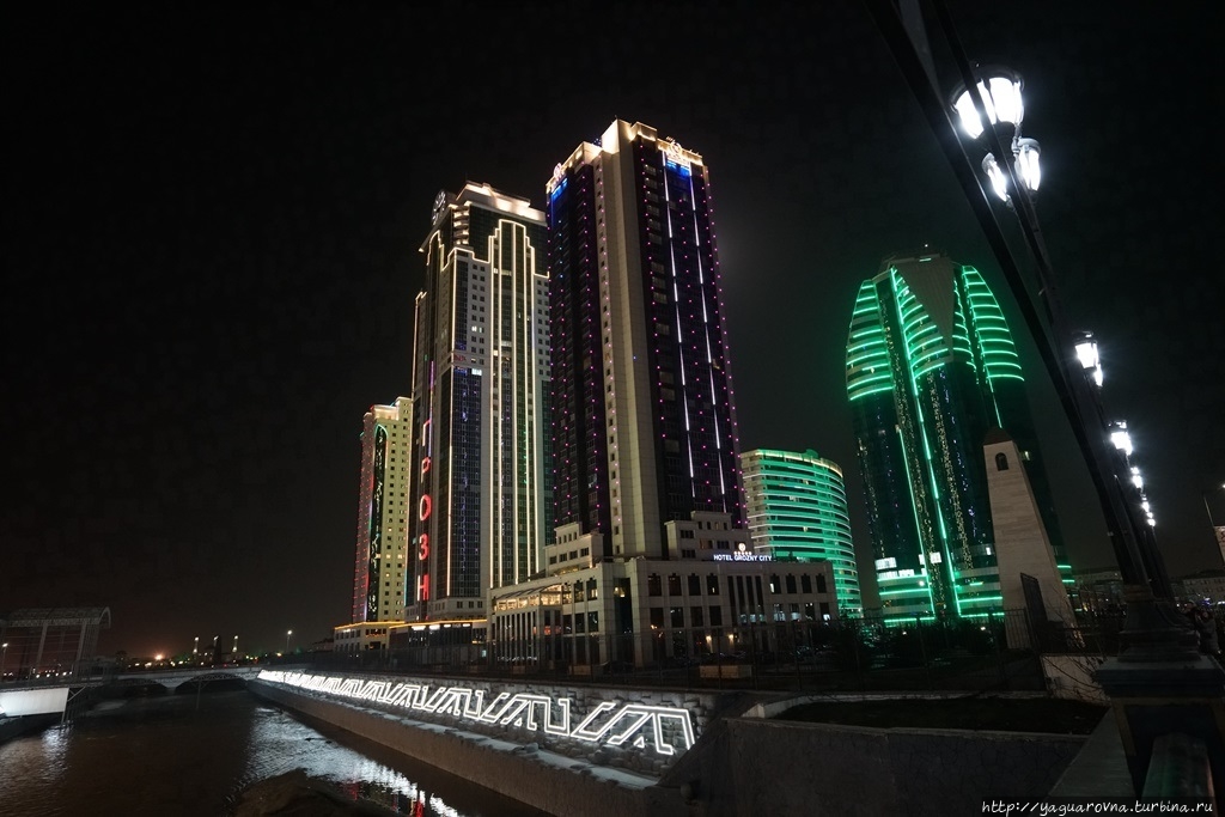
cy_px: 408
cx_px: 612
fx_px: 681
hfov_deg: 84.0
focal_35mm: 20
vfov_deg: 61.9
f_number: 4
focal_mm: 20
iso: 10000
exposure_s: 1/60
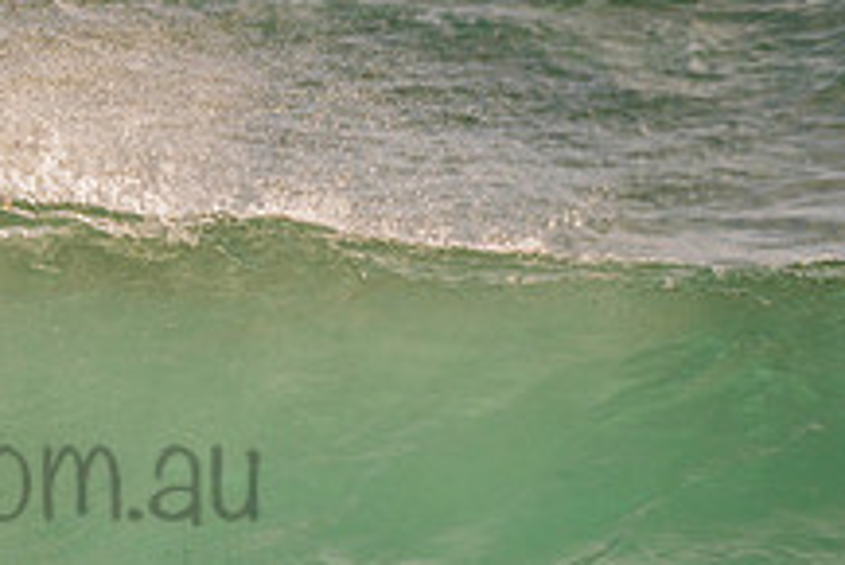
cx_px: -180
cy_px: 408
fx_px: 38401
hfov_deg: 1.3
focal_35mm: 1635
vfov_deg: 0.8
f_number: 5.6
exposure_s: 1/2000
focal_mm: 500
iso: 180
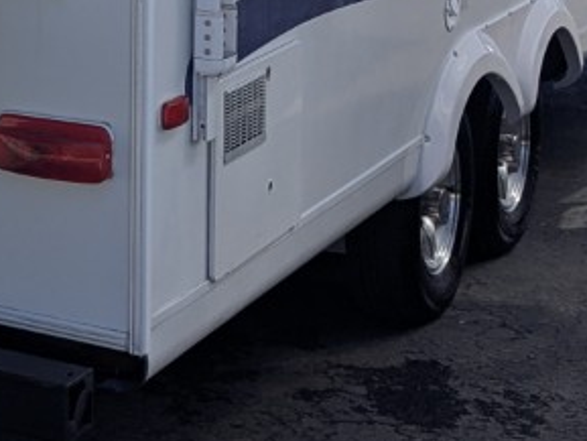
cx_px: -239
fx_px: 1968
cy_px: -217
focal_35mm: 116
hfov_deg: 15.8
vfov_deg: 12.2
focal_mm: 6.81
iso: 46
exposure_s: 1/1618
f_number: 1.85
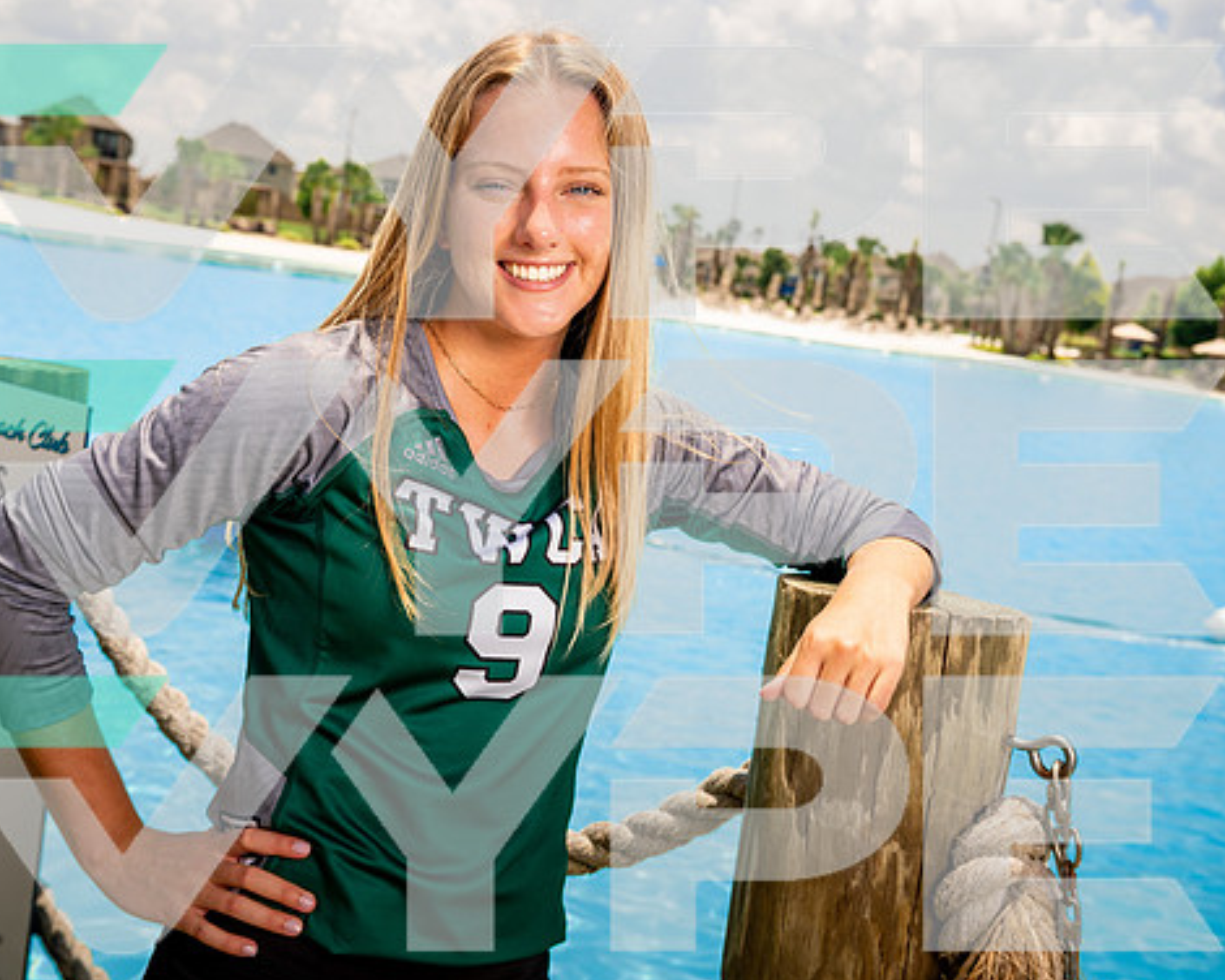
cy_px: 499
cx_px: 568
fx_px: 1595
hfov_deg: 42.0
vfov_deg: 34.1
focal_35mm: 44
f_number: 6.3
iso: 100
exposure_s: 1/320
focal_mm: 38
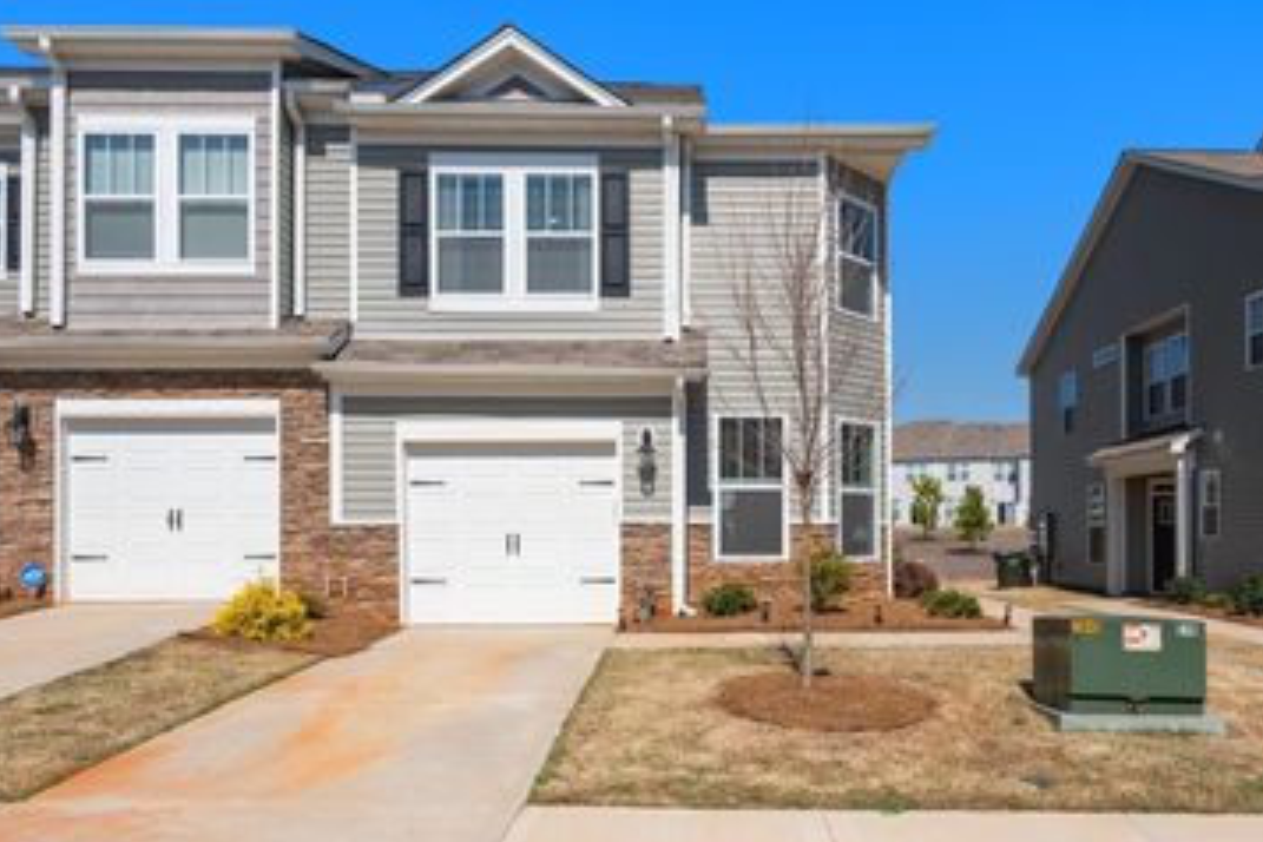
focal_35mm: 28
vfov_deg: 46.0
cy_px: 529
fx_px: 982
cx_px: 732
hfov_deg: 65.1
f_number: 9
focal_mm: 20
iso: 250
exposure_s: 1/1250
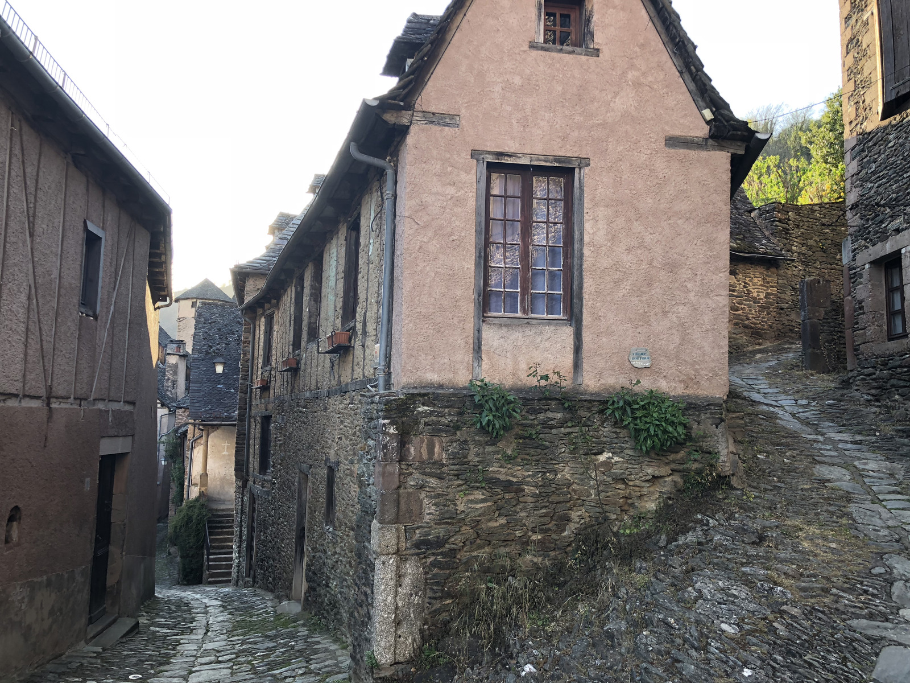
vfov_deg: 49.7
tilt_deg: +7.7
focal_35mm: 28
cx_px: 455
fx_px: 736
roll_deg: -0.6
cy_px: 342
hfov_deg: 63.4
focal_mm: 4
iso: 25
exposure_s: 1/120
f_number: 1.8
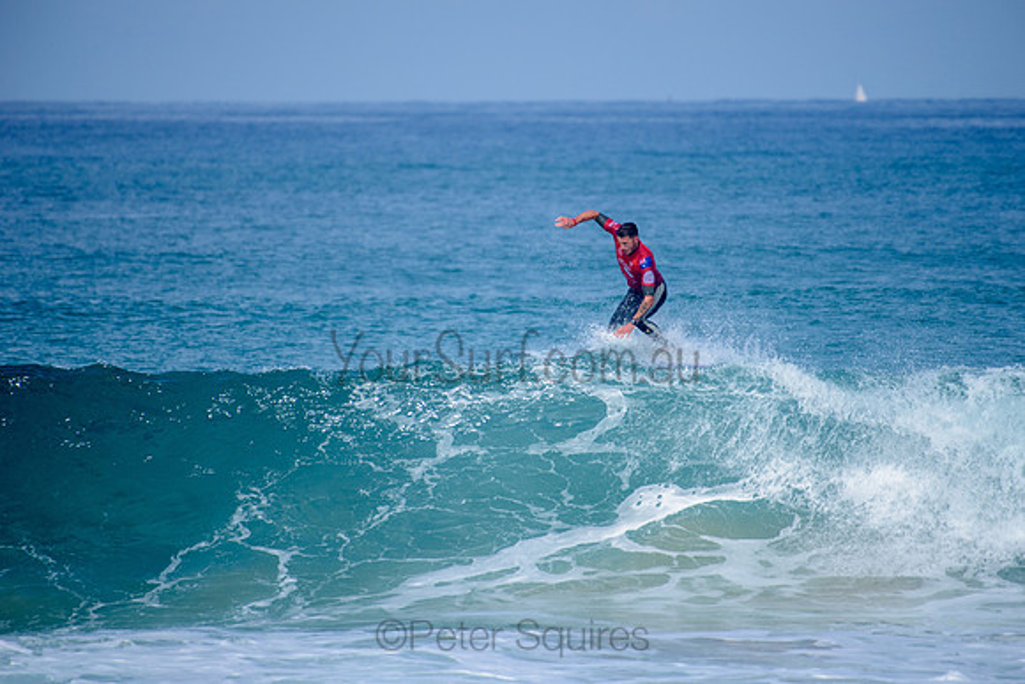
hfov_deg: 3.8
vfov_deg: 2.5
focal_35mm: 546
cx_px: 539
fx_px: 15549
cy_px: 324
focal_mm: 500
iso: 180
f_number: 5.6
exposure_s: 1/2000
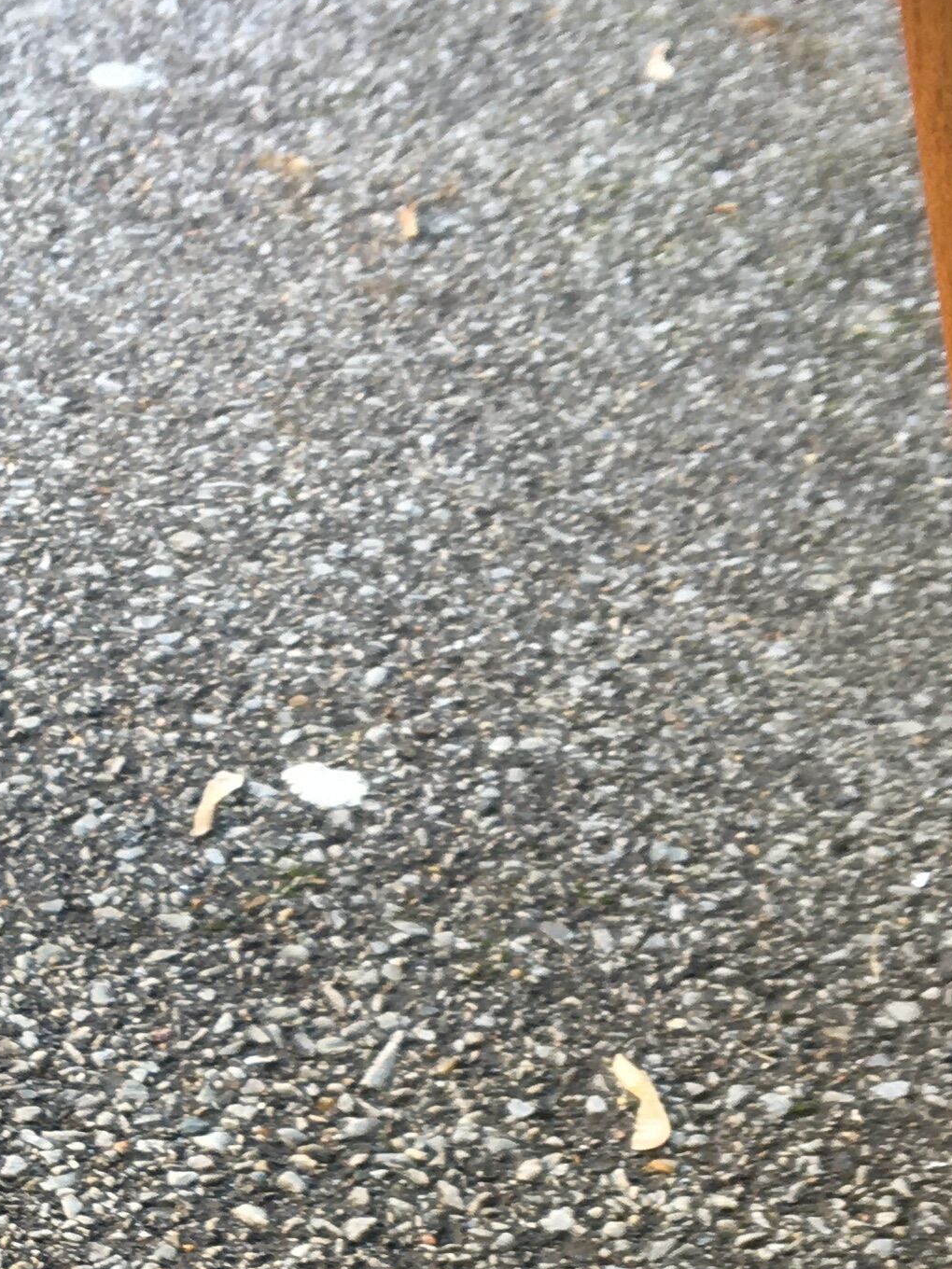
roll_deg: +4.7
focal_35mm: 86
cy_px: 1204
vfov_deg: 22.1
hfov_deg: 16.7
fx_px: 3154
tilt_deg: -37.9
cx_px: -74
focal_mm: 4.15
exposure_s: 1/50
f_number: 2.2
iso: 25
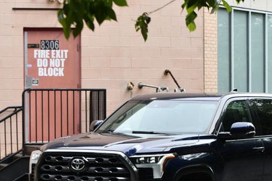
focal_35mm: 164
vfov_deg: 8.4
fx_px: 1239
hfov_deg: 12.5
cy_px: 136
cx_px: 188
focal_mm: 70
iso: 200
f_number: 6.3
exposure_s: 1/250
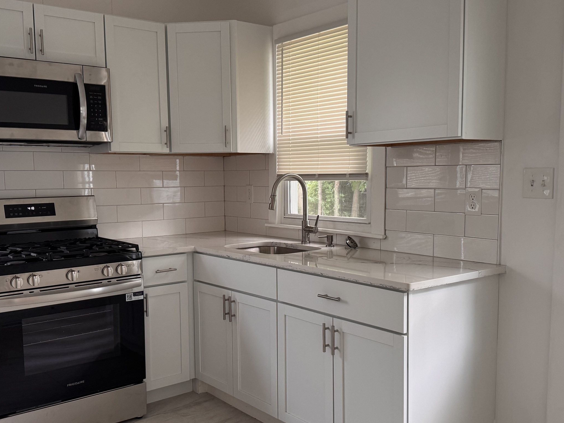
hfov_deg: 51.3
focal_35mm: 36
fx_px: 587
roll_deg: +0.4
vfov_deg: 39.6
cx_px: 261
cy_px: 238
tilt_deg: -6.7
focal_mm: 6.76
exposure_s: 1/83
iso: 200
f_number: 1.78
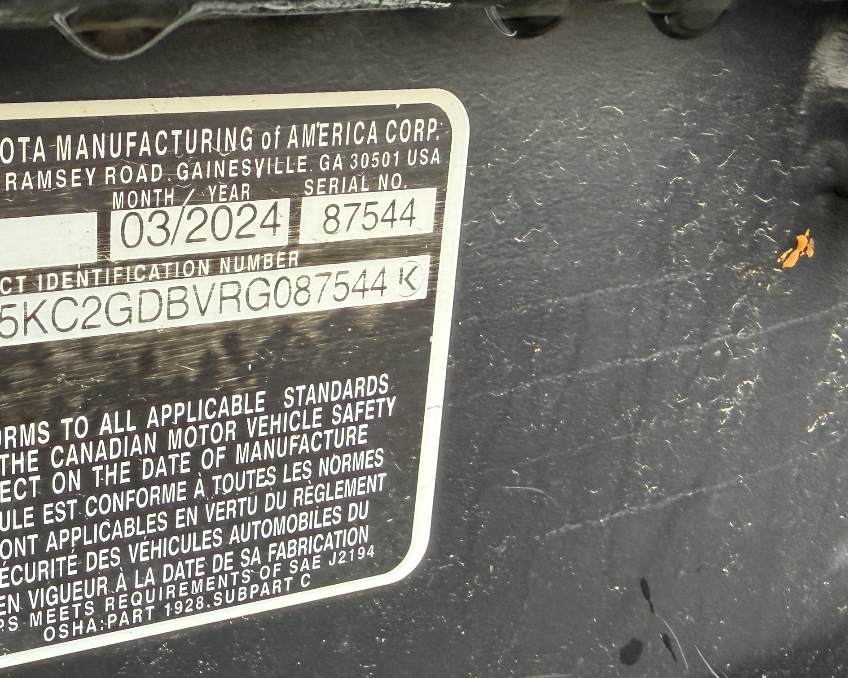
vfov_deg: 30.1
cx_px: 195
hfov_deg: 36.3
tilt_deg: -23.3
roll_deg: -2.2
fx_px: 1255
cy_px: 418
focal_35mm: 50
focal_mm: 2.22
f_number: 2.2
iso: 200
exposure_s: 1/121
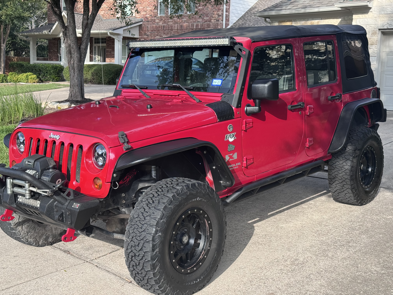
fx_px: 545
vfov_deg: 30.3
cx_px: 196
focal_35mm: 48
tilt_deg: -7.6
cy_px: 148
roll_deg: -2.2
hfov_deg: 39.7
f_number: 1.78
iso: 64
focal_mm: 6.76
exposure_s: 1/535
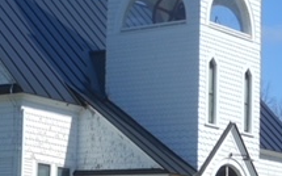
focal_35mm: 158
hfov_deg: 13.0
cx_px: -16
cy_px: 51
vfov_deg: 8.3
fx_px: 1213
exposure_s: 1/800
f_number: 4
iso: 80
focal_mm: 8.9
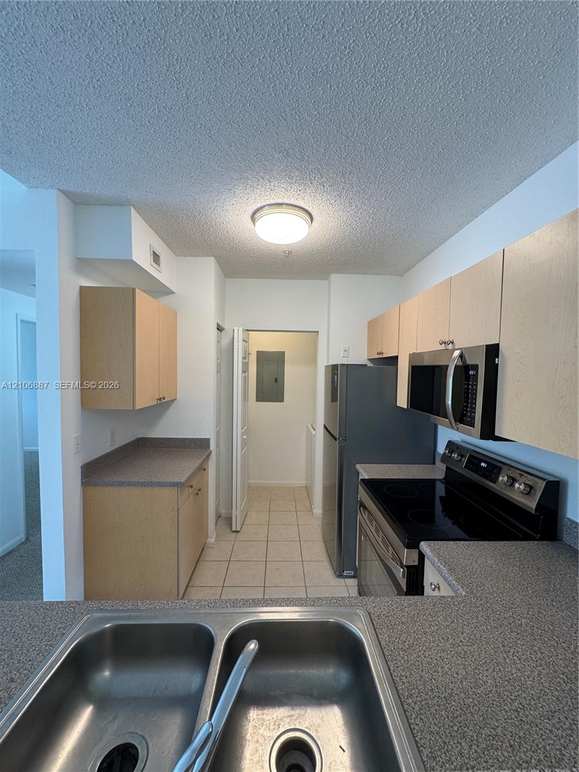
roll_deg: -0.4
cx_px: 290
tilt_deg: -2.9
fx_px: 312
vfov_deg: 102.1
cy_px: 386
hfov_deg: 85.7
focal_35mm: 14
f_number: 2.2
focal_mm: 2.22
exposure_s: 1/120
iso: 200
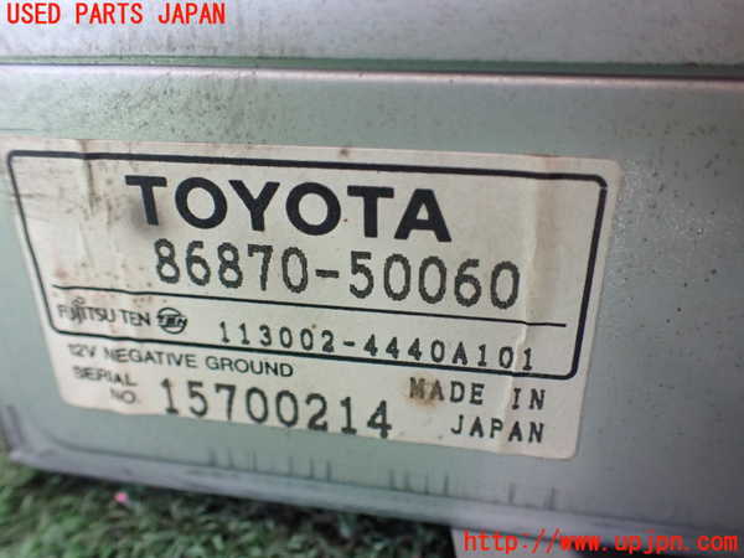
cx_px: 372
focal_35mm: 30
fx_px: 645
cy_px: 279
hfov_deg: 60.0
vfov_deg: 46.8
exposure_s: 1/60
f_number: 2.3
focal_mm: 5.4
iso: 800
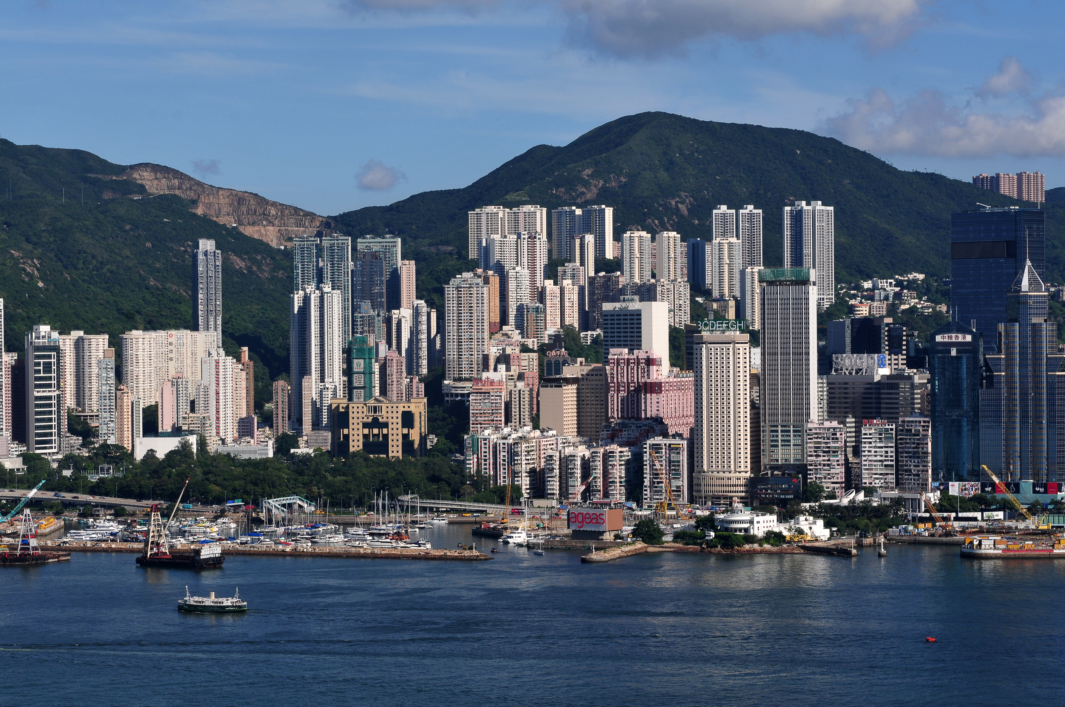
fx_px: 3102
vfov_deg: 13.0
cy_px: 354
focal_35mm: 105
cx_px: 532
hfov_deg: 19.5
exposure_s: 1/500
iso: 200
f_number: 11
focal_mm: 70
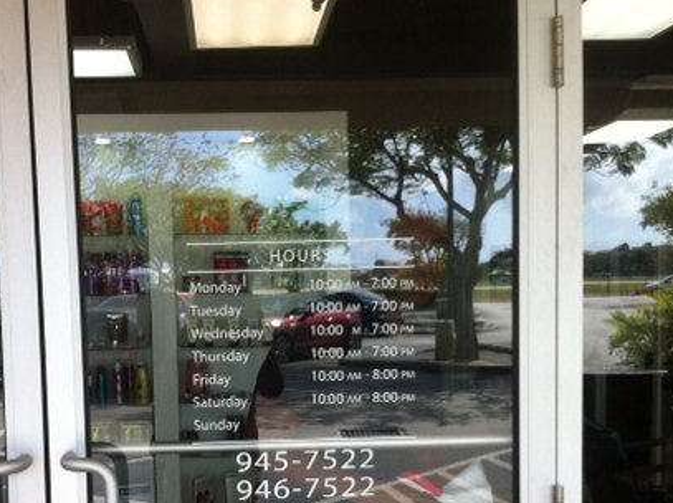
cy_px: 382
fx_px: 1068
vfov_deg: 26.1
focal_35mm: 55
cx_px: 260
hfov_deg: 34.8
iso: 80
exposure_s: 1/239
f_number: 2.8
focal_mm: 3.85
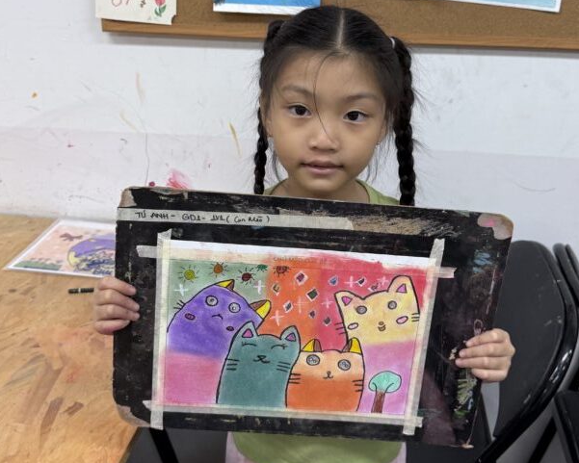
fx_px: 668
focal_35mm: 39
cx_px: 311
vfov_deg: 38.0
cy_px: 168
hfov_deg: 46.8
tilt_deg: -18.4
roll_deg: -2.0
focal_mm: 6.76
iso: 50
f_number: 1.78
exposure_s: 1/100
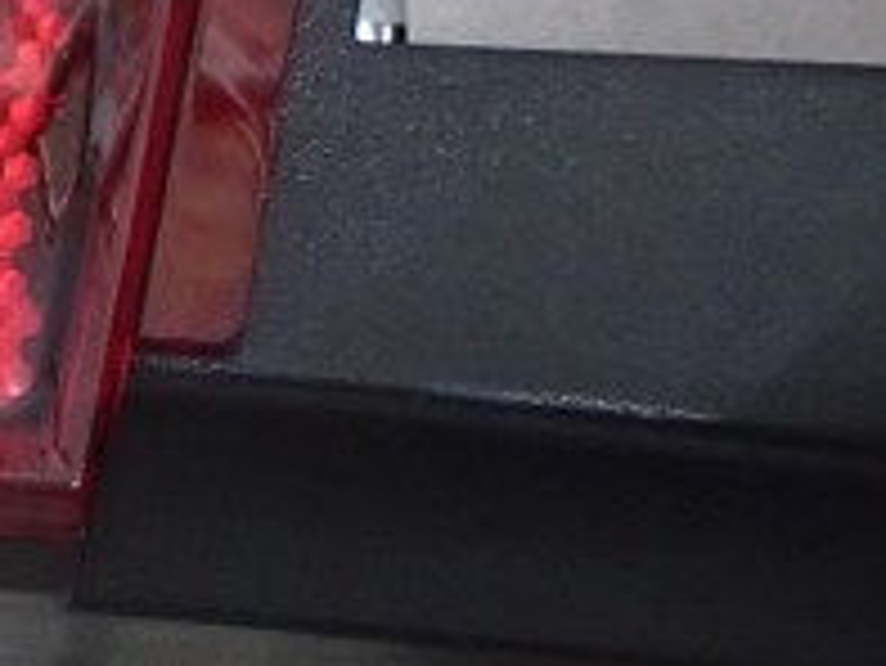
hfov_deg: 15.6
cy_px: 344
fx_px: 3073
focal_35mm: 120
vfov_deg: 12.4
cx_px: -252
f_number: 4.7
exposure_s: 1/25
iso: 1600
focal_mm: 6.64
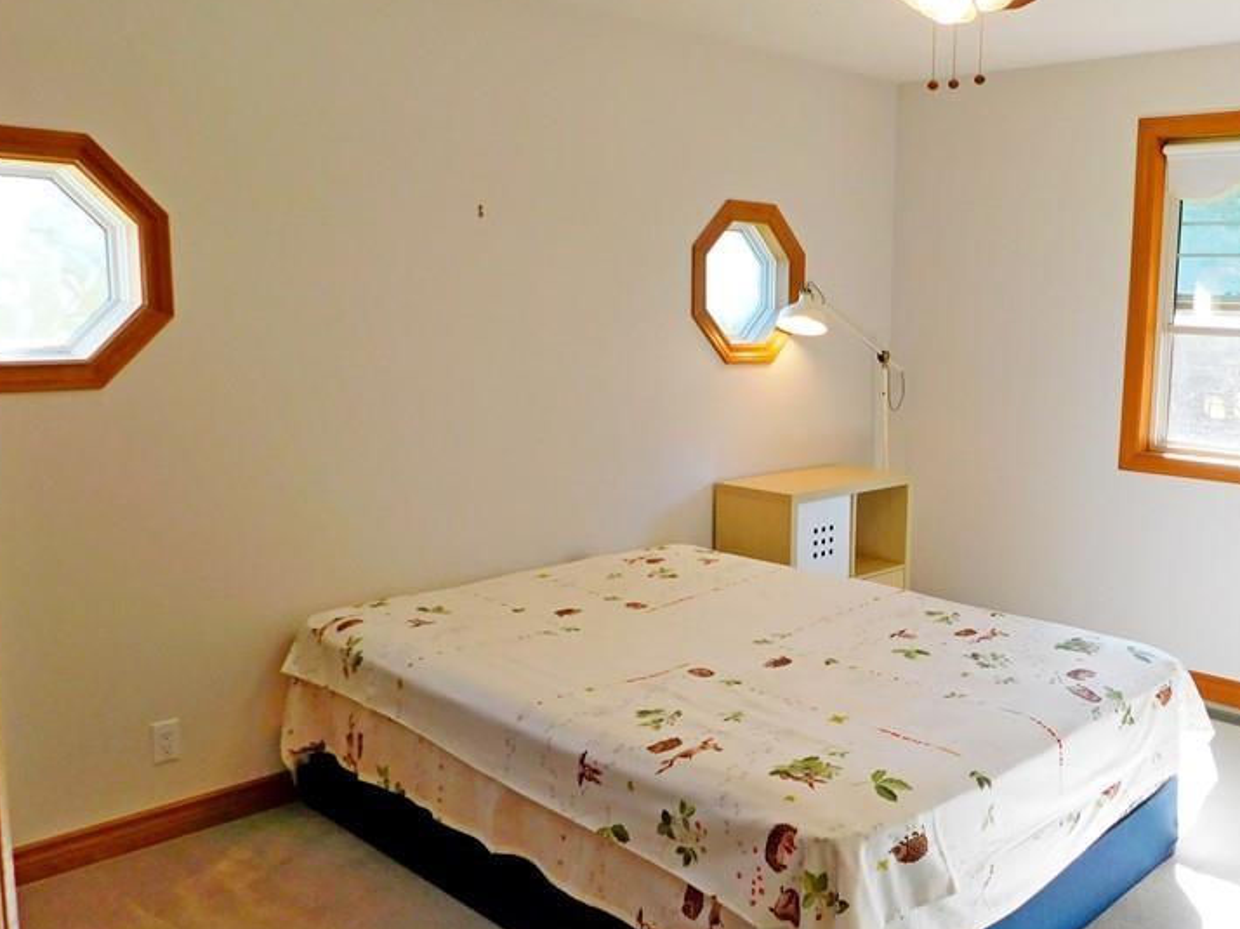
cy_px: 476
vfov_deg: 42.9
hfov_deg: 54.7
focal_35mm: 33
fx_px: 1182
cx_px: 780
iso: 125
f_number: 3
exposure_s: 1/100
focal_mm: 4
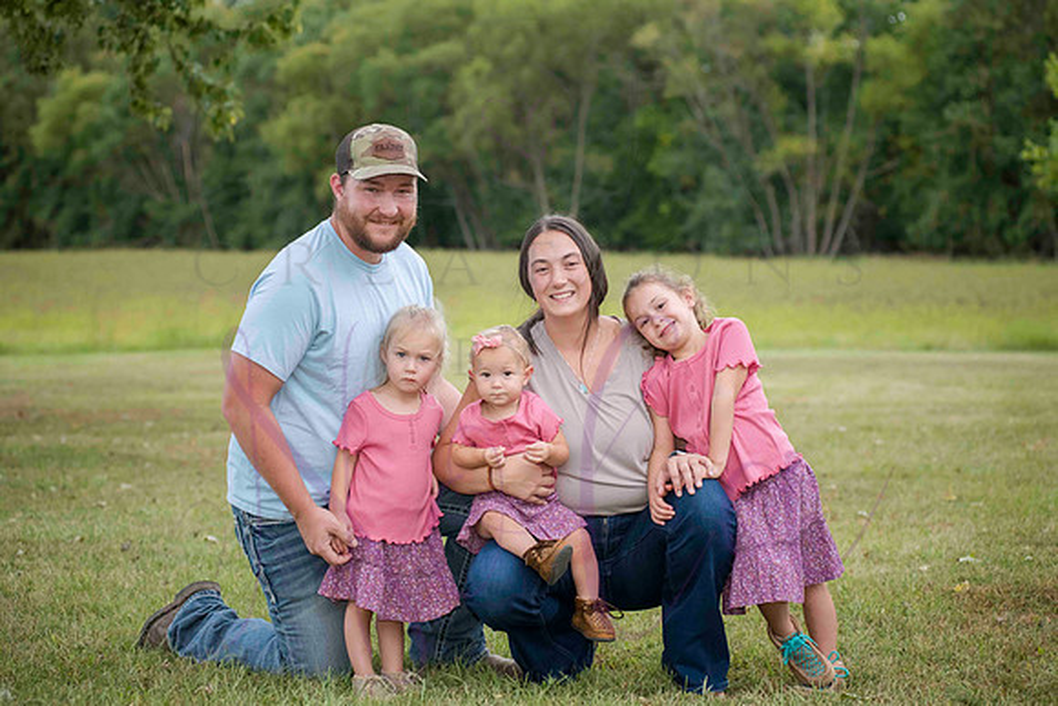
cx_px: 529
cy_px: 353
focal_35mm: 83
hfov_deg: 24.3
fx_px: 2452
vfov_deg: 16.4
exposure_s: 1/500
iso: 400
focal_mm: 80
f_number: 4.5
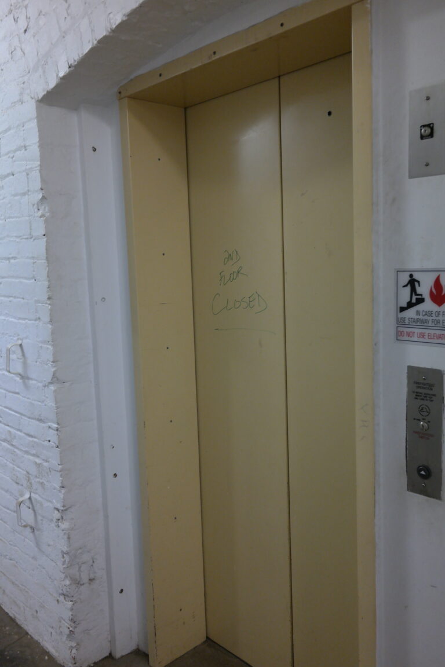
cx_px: 222
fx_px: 556
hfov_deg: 43.6
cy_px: 334
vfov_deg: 61.9
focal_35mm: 30
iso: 800
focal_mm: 20
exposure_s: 1/40
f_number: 3.5
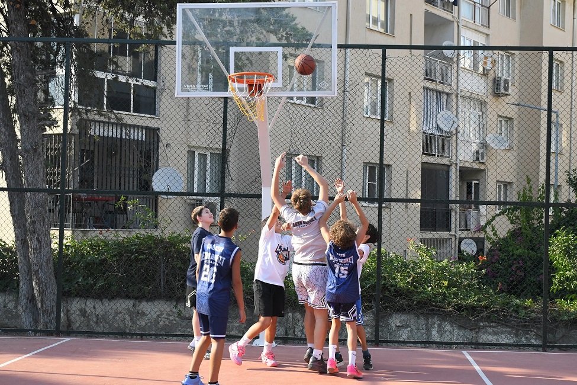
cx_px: 288
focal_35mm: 60
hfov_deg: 33.4
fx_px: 962
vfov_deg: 22.6
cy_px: 192
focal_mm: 40
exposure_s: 1/3200
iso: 2000
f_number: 5.6
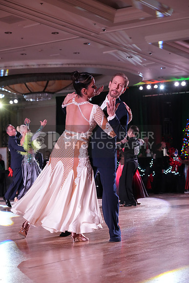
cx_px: 94
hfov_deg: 19.7
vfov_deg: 29.2
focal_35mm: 69
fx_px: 543
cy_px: 142
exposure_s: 1/320
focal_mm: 69
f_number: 4.5
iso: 4000
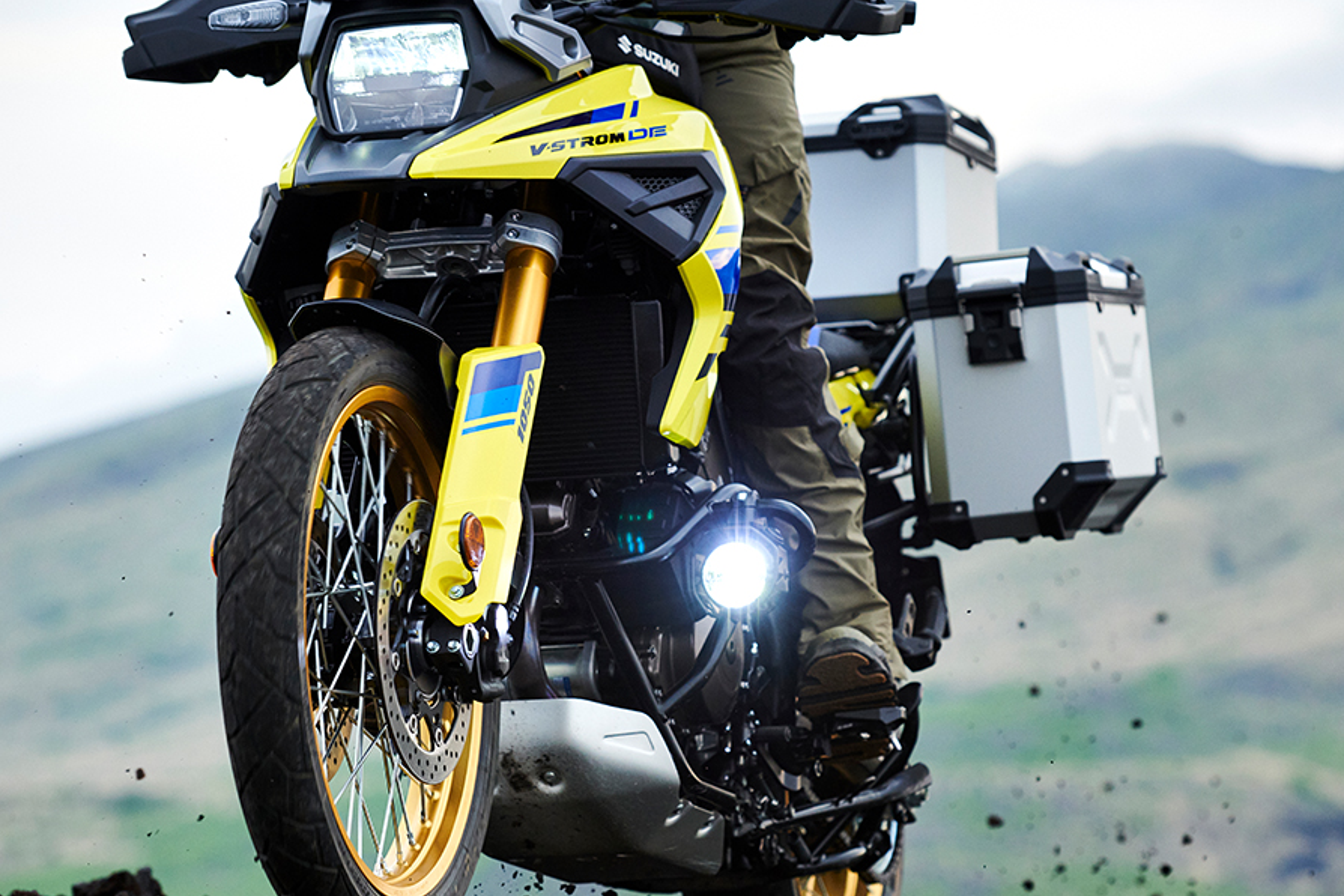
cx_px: 681
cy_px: 549
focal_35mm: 160
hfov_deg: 12.8
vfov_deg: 8.6
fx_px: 5973
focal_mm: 130
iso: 1250
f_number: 4
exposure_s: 1/1250
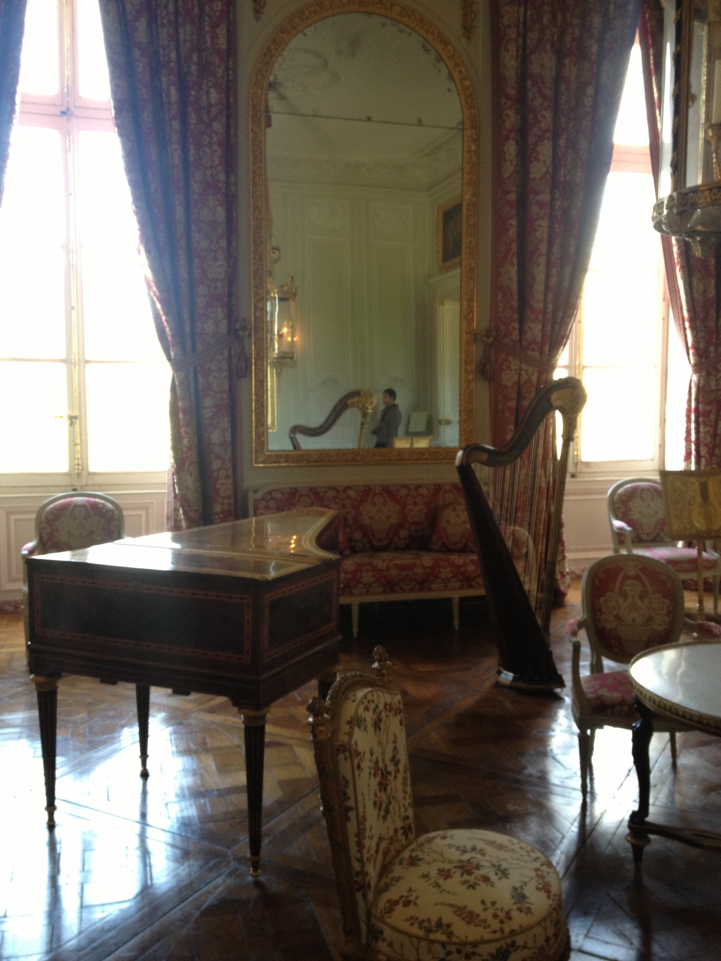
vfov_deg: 52.6
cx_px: 360
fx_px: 972
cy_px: 480
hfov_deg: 40.7
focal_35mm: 35
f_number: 2.4
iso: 100
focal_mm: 4.28
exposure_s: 1/20
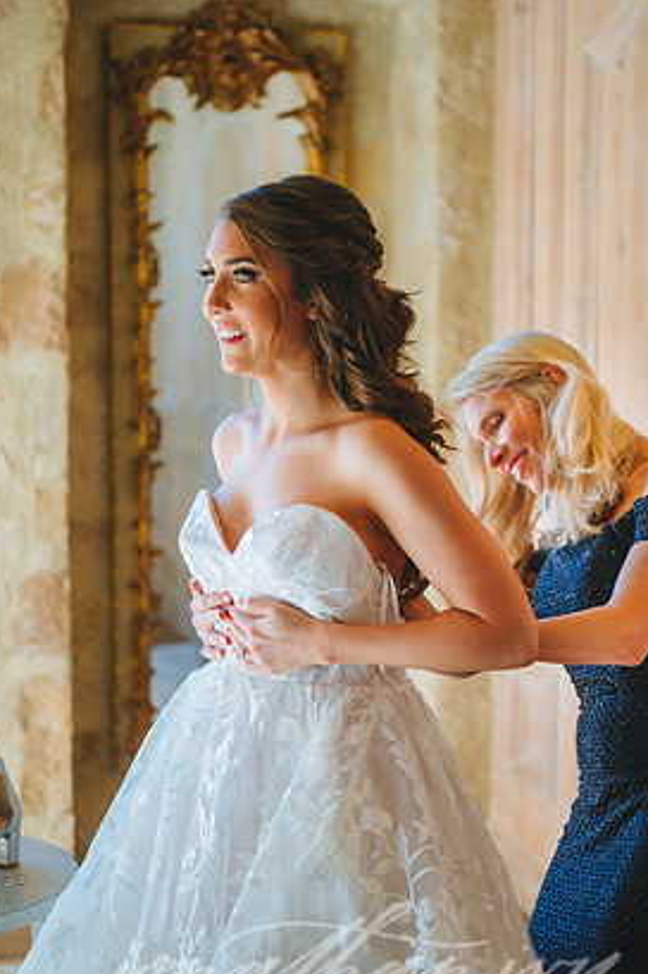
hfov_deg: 17.7
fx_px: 2082
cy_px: 533
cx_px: 342
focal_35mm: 77
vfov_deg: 26.3
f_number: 2.8
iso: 1250
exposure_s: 1/640
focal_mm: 70
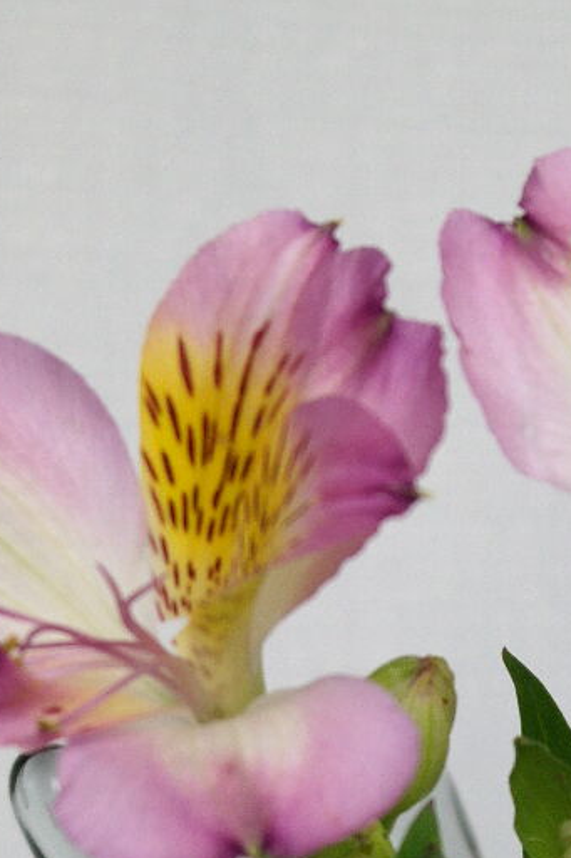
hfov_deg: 5.9
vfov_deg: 8.7
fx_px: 5547
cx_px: 618
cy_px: 1190
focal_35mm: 233
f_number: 5
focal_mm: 45
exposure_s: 1/80
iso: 400
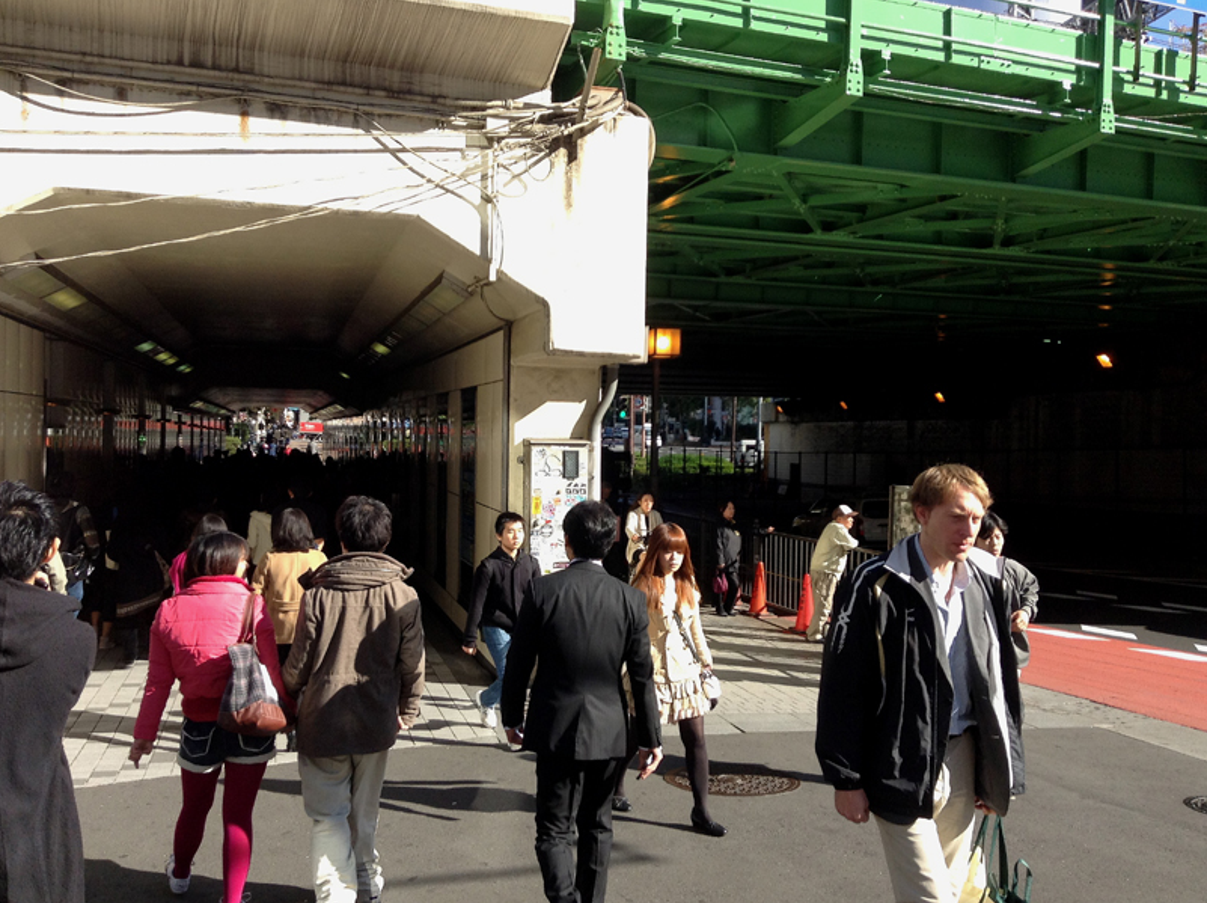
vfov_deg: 40.6
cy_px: 452
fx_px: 1219
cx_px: 588
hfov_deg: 52.7
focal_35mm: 35
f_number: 2.4
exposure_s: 1/399
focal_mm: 3.3
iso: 32
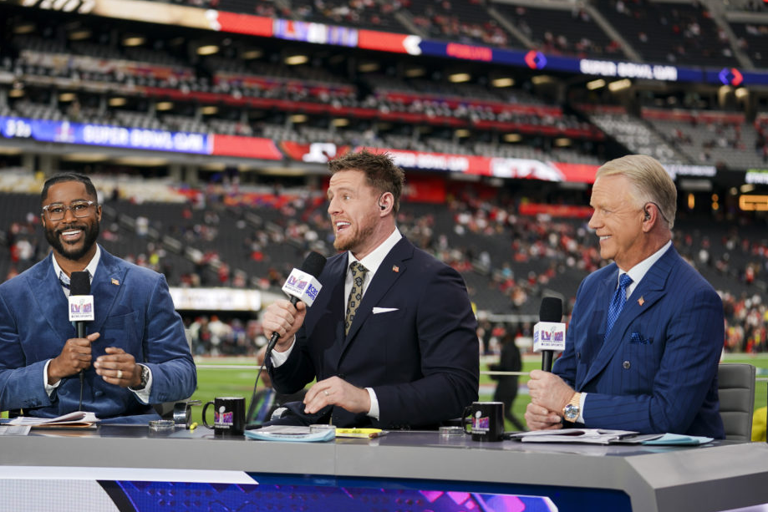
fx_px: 1664
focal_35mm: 78
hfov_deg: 26.0
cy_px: 264
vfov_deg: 17.5
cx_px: 360
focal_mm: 70
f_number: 2.8
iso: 80
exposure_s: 1/160
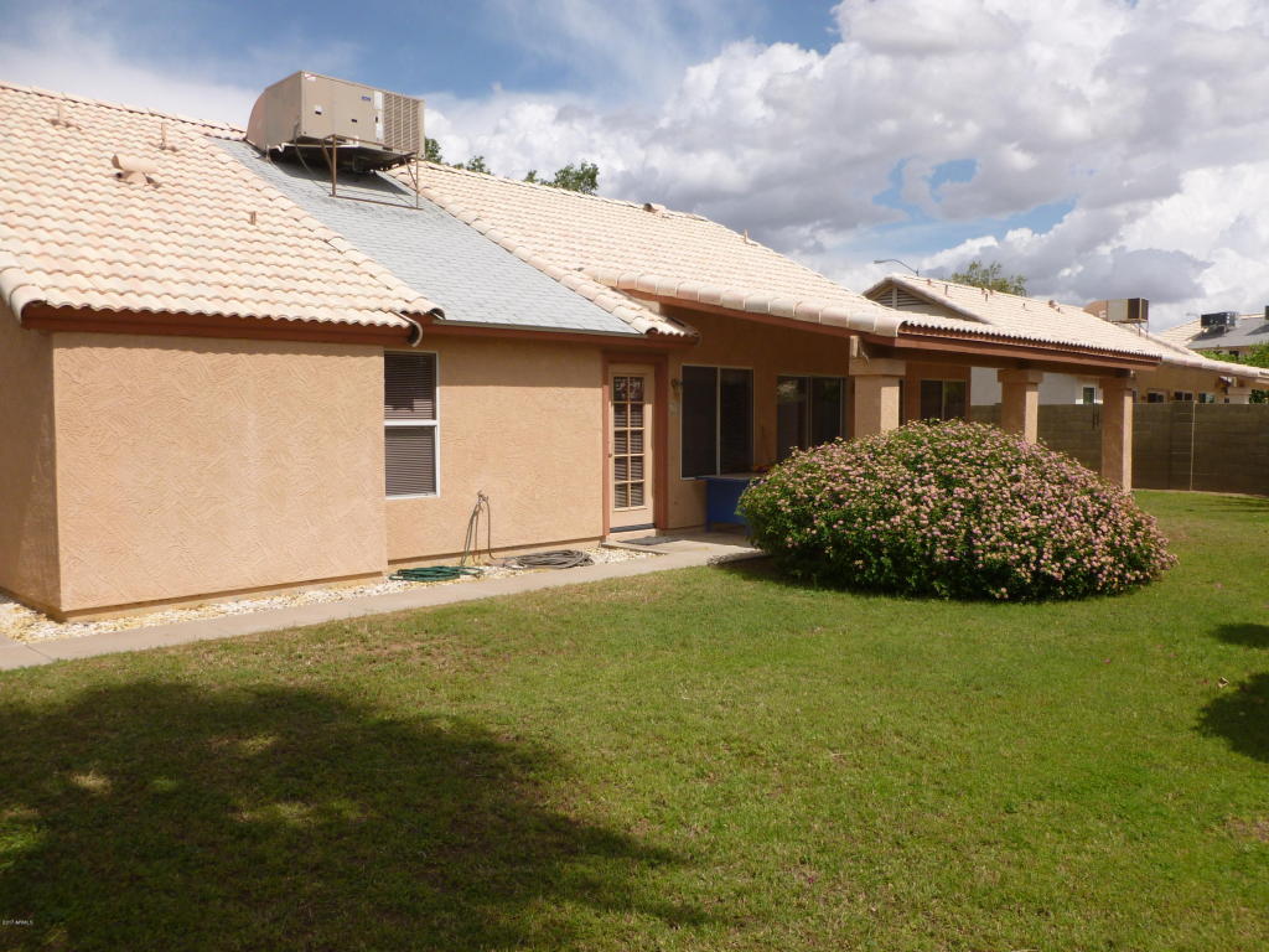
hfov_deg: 63.4
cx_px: 634
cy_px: 476
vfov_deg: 49.7
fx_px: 1026
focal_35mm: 28
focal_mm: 5
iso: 100
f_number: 10
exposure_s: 1/250
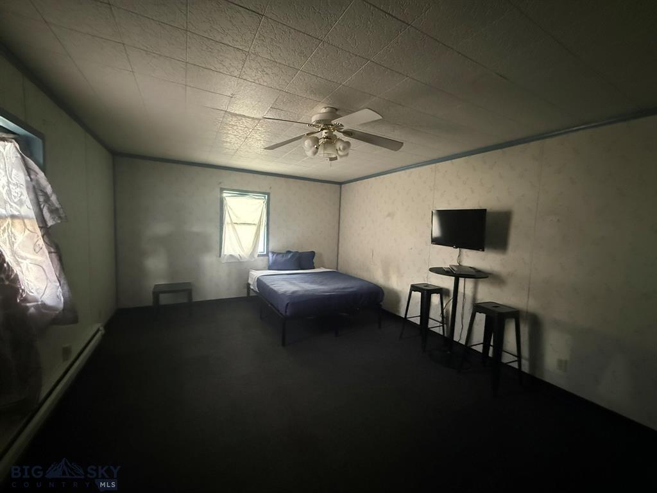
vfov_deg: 85.7
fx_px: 266
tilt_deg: -3.3
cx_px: 328
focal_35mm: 14
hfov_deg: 102.1
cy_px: 246
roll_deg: -1.7
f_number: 2.2
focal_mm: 2.22
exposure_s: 1/40
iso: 1600
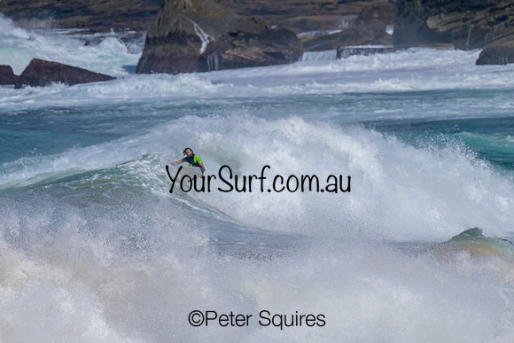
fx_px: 15630
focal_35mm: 1095
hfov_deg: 1.9
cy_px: 183
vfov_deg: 1.3
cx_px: 219
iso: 220
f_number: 11
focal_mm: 800
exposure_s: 1/2000
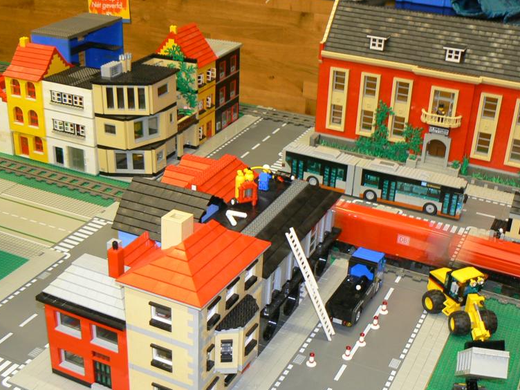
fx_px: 736
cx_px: 211
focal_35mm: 49
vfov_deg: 29.5
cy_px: 249
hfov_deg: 38.8
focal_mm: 6
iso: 100
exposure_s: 1/8
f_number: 2.8
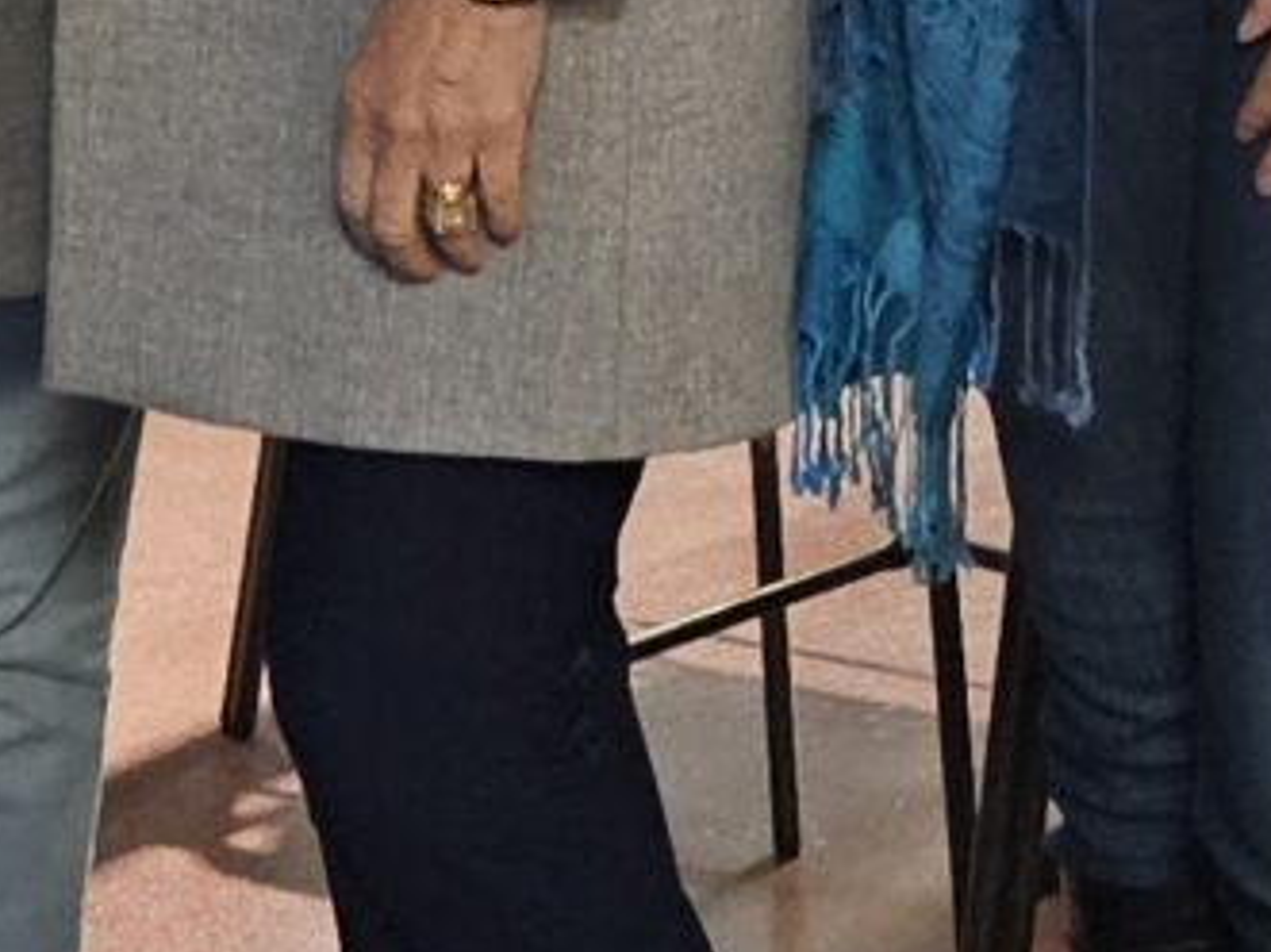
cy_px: -752
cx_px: 461
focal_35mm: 178
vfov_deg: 8.1
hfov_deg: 11.1
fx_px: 6533
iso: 640
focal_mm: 5.4
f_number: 1.8
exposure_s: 1/24
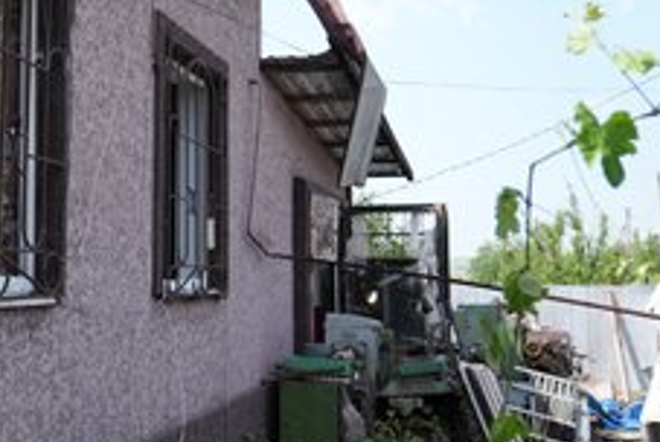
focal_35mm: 51
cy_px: 126
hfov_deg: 37.6
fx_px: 936
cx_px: 145
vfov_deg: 26.3
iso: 1000
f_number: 2.8
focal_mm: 29
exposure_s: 1/8000
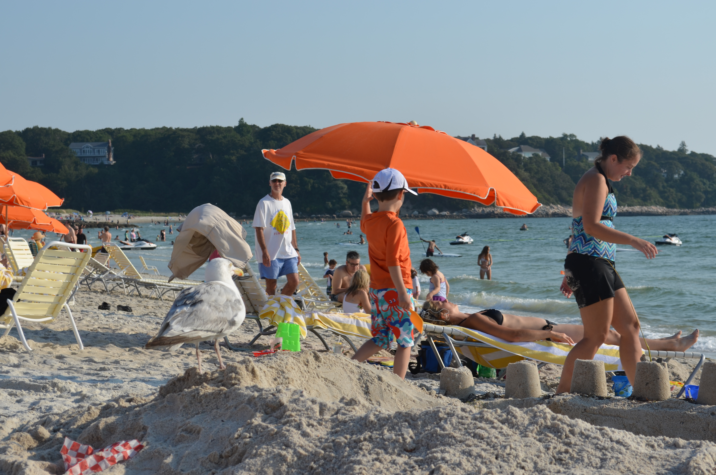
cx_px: 358
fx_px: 1637
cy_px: 238
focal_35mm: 82
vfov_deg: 16.5
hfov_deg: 24.7
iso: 100
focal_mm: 55
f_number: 9
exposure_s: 1/320
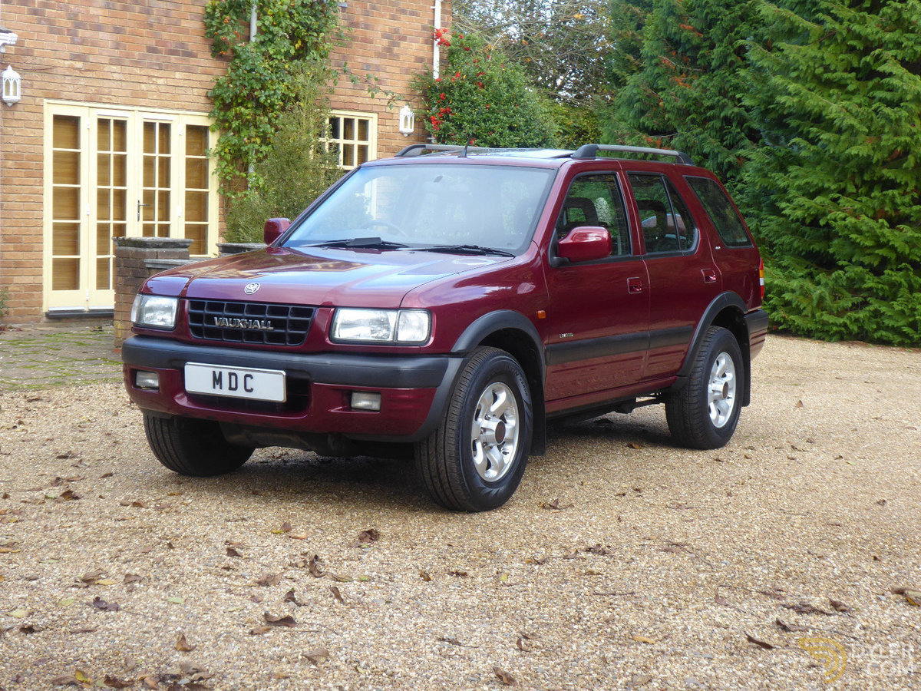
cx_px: 460
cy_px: 346
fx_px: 1517
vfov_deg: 25.7
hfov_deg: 33.8
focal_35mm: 57
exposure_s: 1/60
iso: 125
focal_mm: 10.3
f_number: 4.5
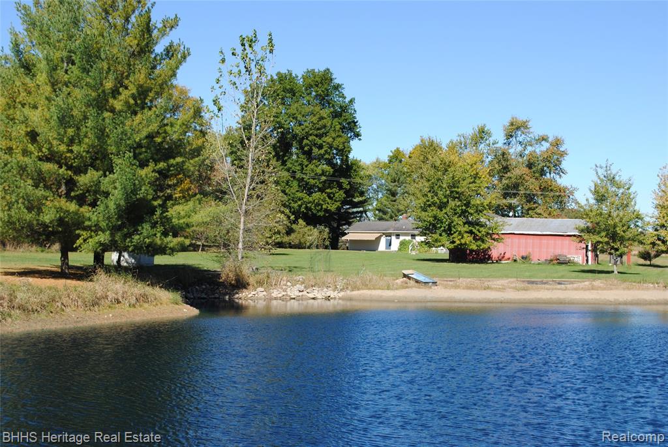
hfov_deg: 38.8
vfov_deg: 26.5
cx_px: 334
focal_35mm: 51
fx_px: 947
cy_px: 224
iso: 100
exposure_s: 1/200
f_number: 7.1
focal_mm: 34
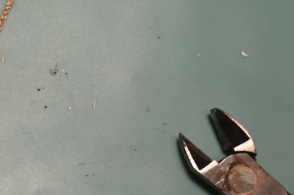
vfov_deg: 9.7
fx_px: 1126
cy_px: 259
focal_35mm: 138
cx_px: -114
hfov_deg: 14.1
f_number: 4
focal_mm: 43
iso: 400
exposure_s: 1/250
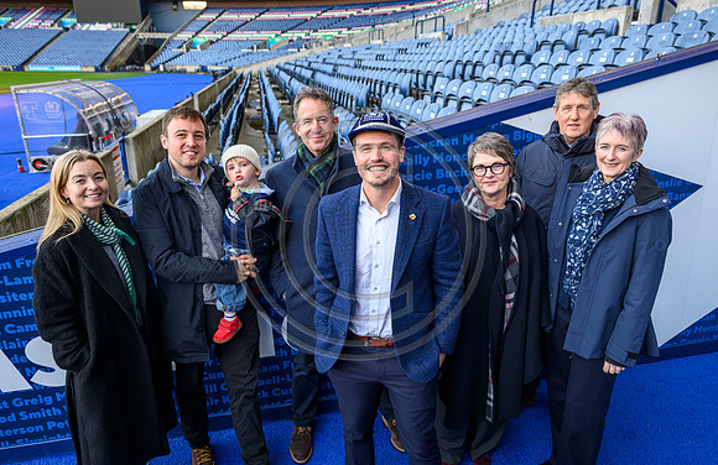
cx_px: 367
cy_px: 239
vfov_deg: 47.6
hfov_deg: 68.5
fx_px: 527
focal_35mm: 27
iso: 500
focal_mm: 24
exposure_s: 1/160
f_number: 4
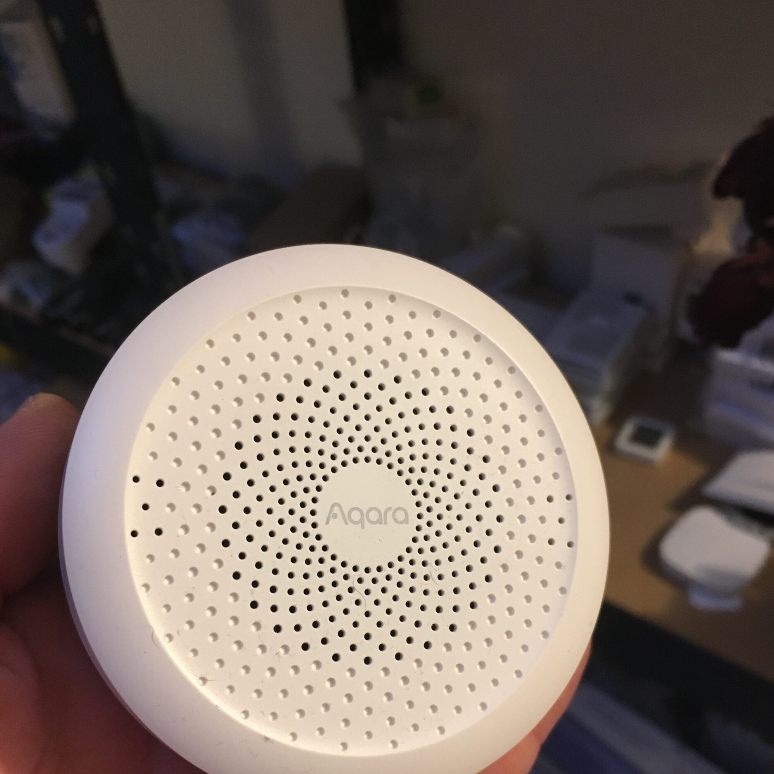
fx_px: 885
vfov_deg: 46.6
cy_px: 504
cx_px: 387
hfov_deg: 47.2
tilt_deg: -48.7
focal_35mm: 35
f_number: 2.2
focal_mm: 4.15
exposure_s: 1/33
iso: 200
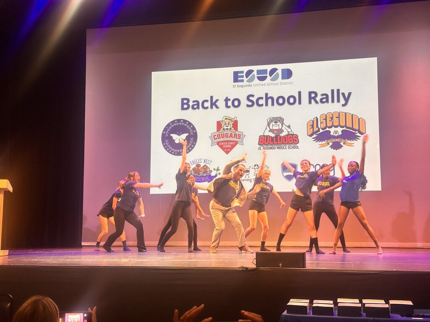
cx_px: 215
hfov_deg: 39.7
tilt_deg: +7.6
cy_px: 161
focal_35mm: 48
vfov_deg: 30.3
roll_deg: -0.3
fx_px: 596
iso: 80
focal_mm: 6.86
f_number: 1.78
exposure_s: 1/67
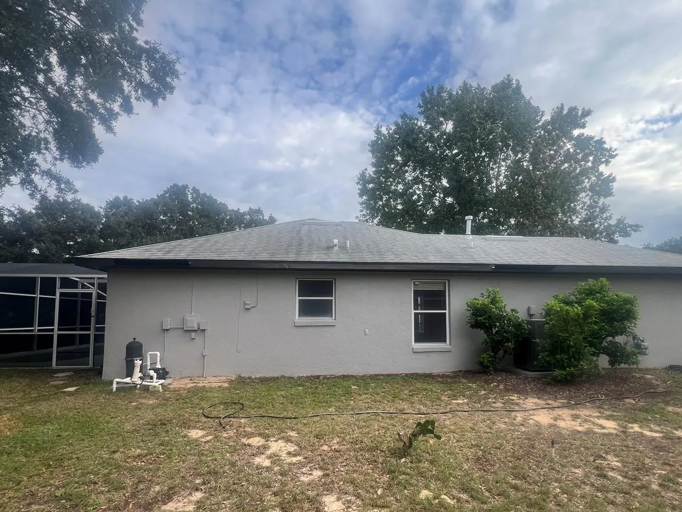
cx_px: 345
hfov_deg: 94.5
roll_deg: -0.3
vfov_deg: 77.5
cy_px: 298
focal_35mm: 16
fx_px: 315
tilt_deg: +2.9
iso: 32
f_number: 1.8
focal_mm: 1.57
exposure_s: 1/488
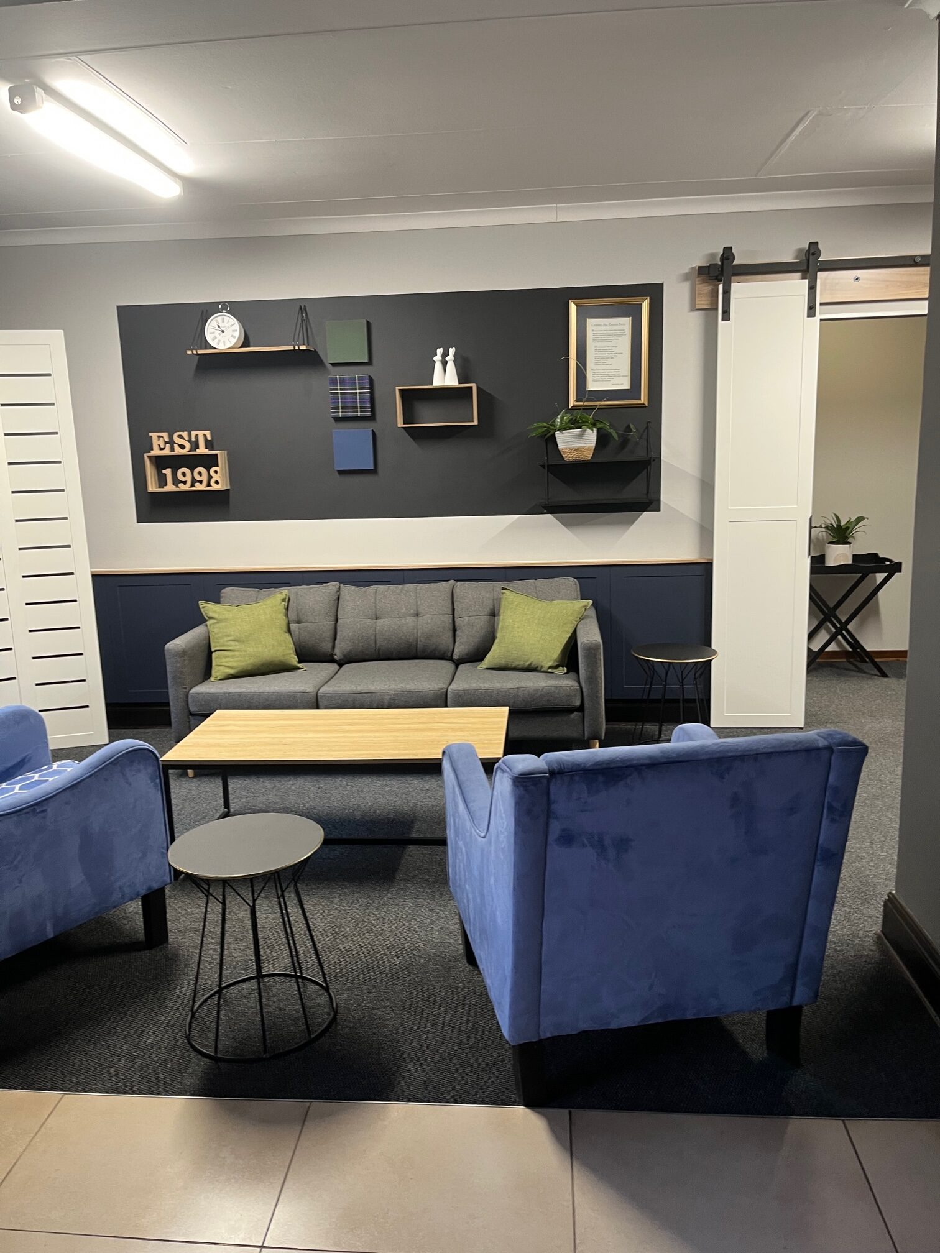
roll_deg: +1.4
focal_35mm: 26
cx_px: 470
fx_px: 941
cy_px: 626
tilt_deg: -8.2
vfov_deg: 67.3
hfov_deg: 53.1
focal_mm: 5.1
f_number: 1.6
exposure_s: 1/50
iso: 160
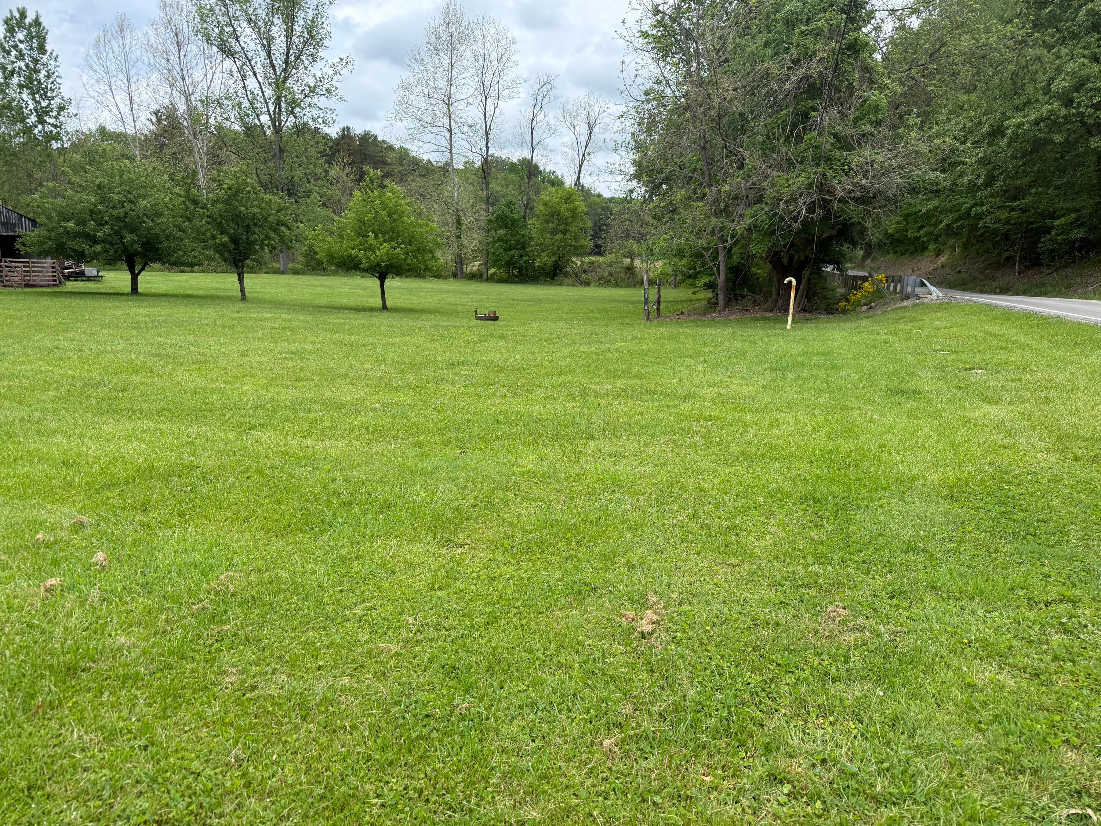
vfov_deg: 56.8
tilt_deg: -11.7
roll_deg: -2.6
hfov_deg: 71.6
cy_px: 413
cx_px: 550
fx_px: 763
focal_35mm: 24
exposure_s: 1/2525
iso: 100
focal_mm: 6.76
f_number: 1.78
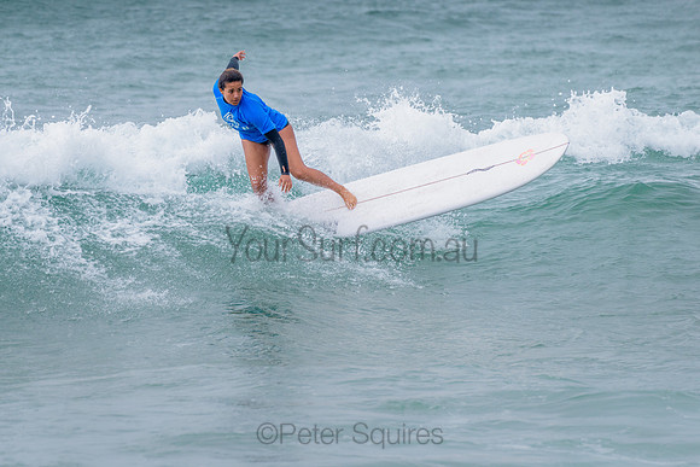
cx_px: 271
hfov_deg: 3.4
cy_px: 182
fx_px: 11922
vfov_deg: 2.2
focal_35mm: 613
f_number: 5.6
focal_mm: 500
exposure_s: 1/2000
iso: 640
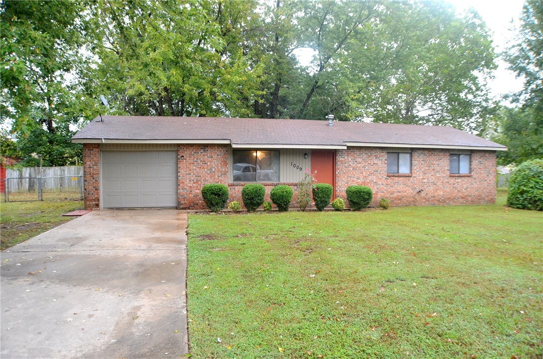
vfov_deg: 43.4
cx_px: 272
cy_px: 180
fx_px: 452
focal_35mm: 30
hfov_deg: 62.0
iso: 400
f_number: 4.8
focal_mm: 20
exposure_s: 1/90
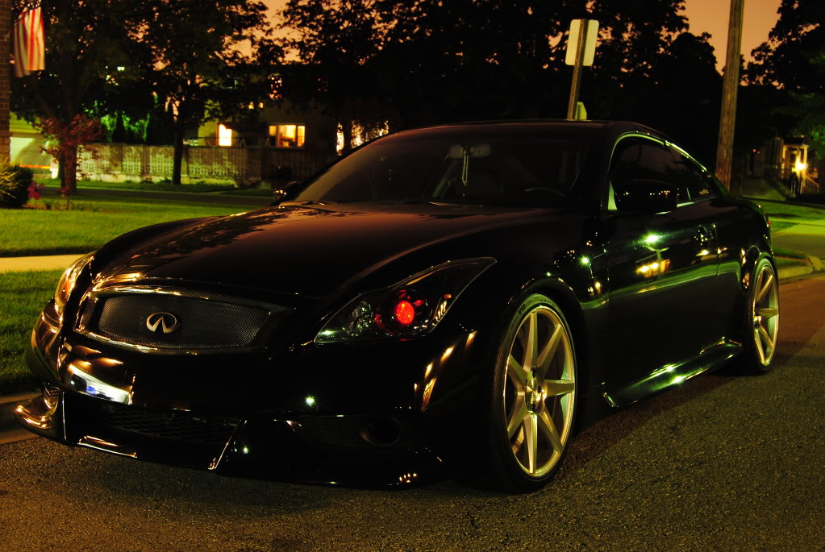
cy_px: 276
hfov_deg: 42.3
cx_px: 412
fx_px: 1067
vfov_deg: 29.0
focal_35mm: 46
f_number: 9
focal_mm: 31
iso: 400
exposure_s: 20
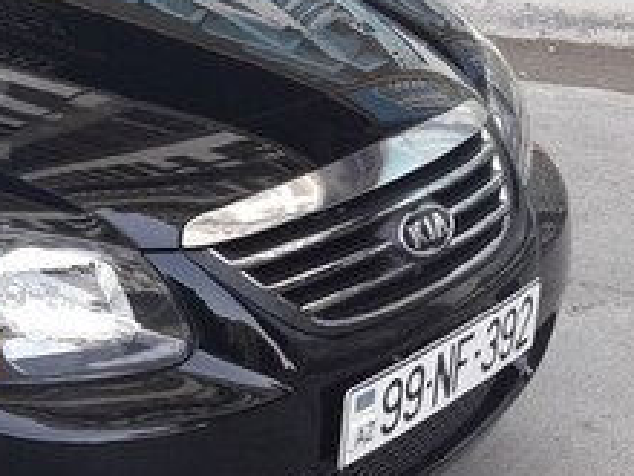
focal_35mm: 84
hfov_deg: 20.4
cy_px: 117
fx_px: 1538
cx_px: -285
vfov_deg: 17.5
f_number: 1.9
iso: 50
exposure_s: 1/100
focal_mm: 3.7
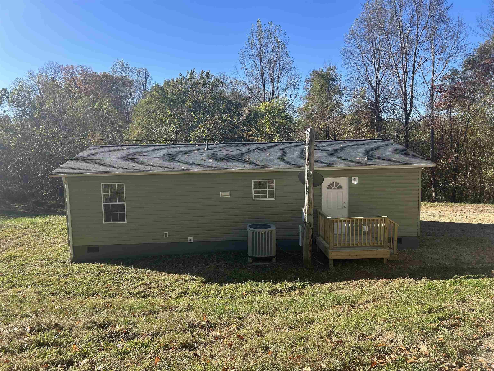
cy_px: 186
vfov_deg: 53.1
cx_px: 247
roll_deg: +2.0
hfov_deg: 67.3
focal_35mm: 26
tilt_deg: -6.8
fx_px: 371
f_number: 1.5
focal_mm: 5.7
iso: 50
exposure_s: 1/1698
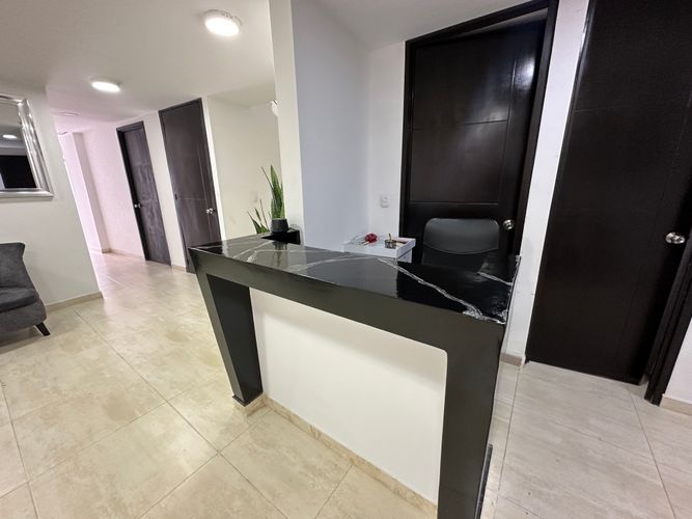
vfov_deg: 85.7
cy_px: 260
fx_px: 280
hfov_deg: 102.1
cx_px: 346
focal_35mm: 14
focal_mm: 2.22
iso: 250
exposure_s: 1/60
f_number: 2.2
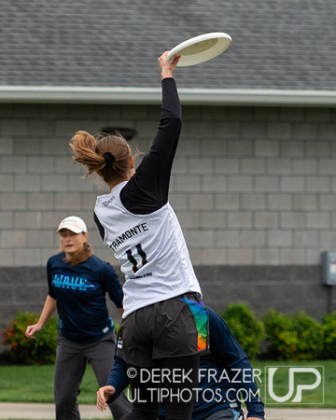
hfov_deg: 2.5
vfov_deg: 3.1
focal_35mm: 616
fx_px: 7659
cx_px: 131
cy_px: 350
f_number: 5.6
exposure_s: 1/1600
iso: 1400
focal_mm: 190
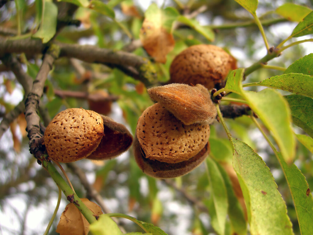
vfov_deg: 37.7
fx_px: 344
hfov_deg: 49.0
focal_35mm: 38
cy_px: 118
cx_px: 156
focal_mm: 7.9
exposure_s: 1/250
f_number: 2.8
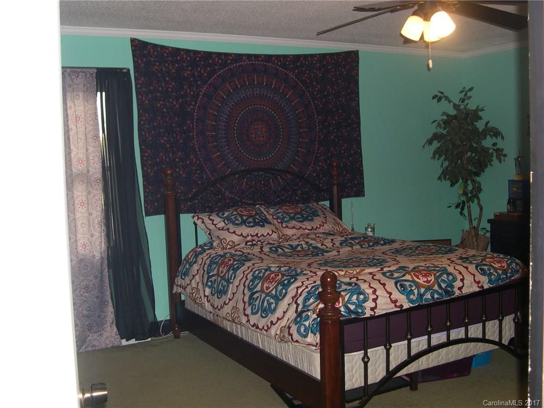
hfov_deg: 49.0
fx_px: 597
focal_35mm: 38
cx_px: 272
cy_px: 204
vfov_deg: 37.7
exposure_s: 1/60
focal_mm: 8
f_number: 2.8
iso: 172
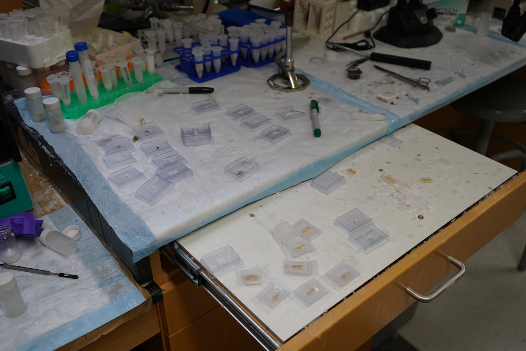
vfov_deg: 38.9
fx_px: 497
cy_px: 176
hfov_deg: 55.8
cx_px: 263
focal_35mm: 34
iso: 320
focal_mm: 34
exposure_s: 1/160
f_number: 4
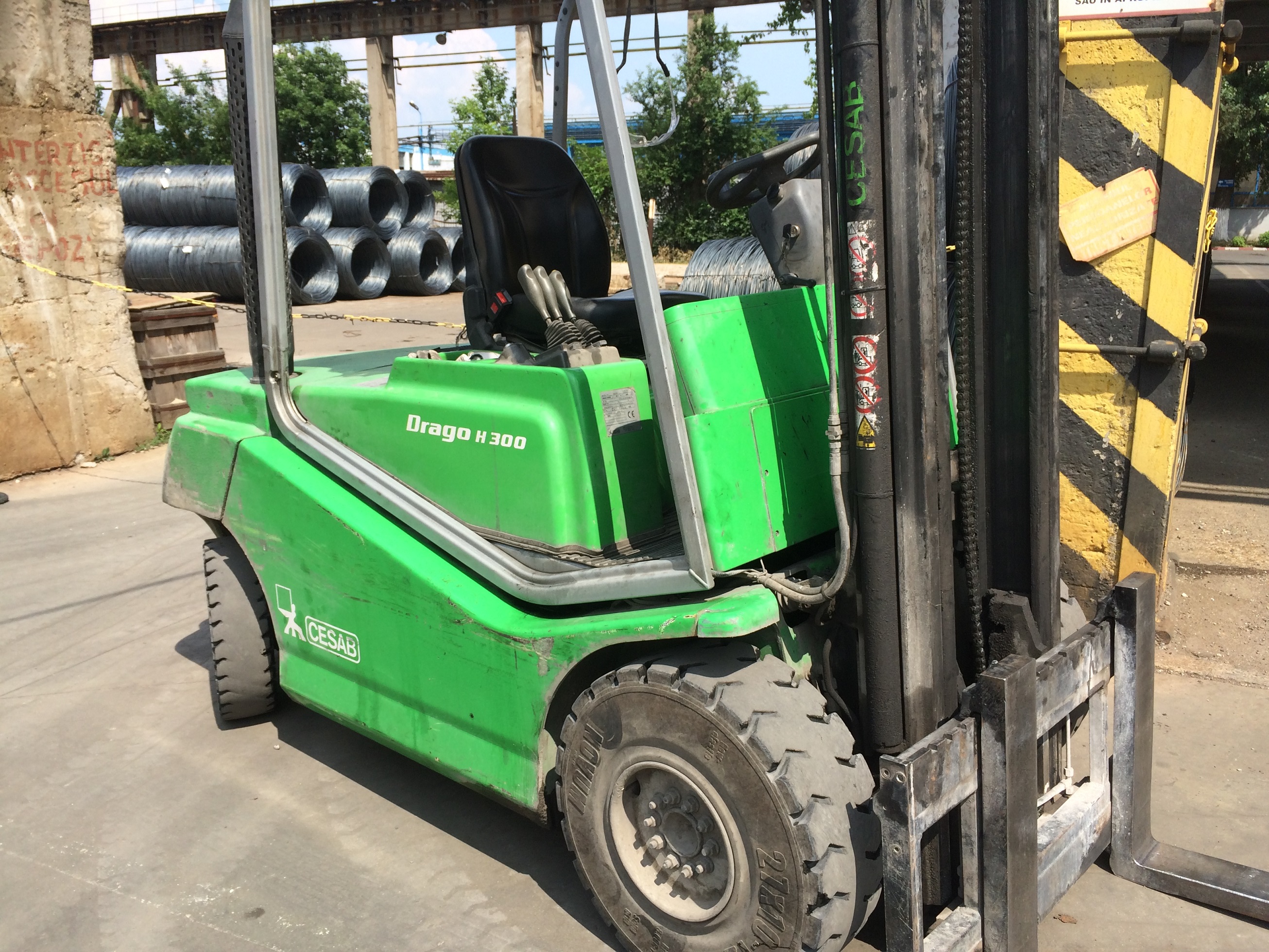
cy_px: 476
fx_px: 1063
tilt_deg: -15.0
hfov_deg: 61.7
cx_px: 634
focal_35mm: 29
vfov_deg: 48.2
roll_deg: +0.7
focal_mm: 4.15
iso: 32
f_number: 2.2
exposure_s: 1/1244
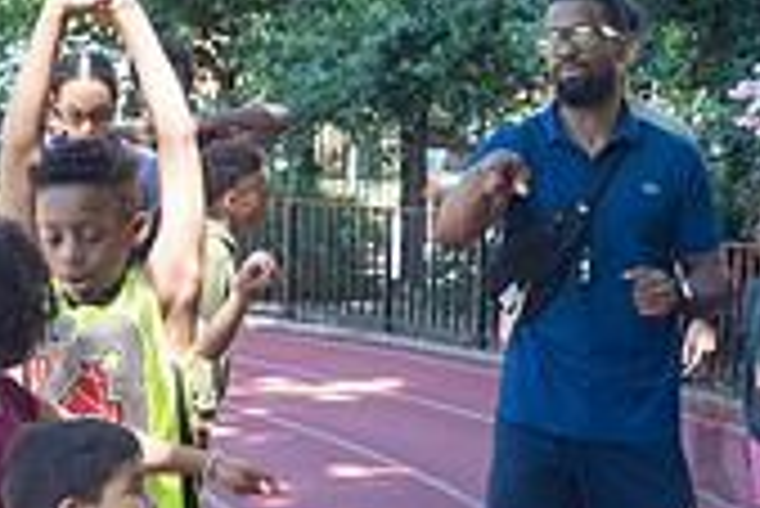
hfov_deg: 16.8
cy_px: 429
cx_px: 706
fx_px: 2535
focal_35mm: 120
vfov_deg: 11.4
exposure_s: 1/320
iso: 1000
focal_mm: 35
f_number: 5
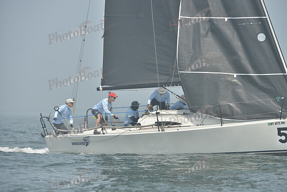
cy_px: 96
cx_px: 144
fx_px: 1914
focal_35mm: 240
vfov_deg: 5.7
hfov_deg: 8.6
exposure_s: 1/1000
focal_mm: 240
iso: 280
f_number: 8
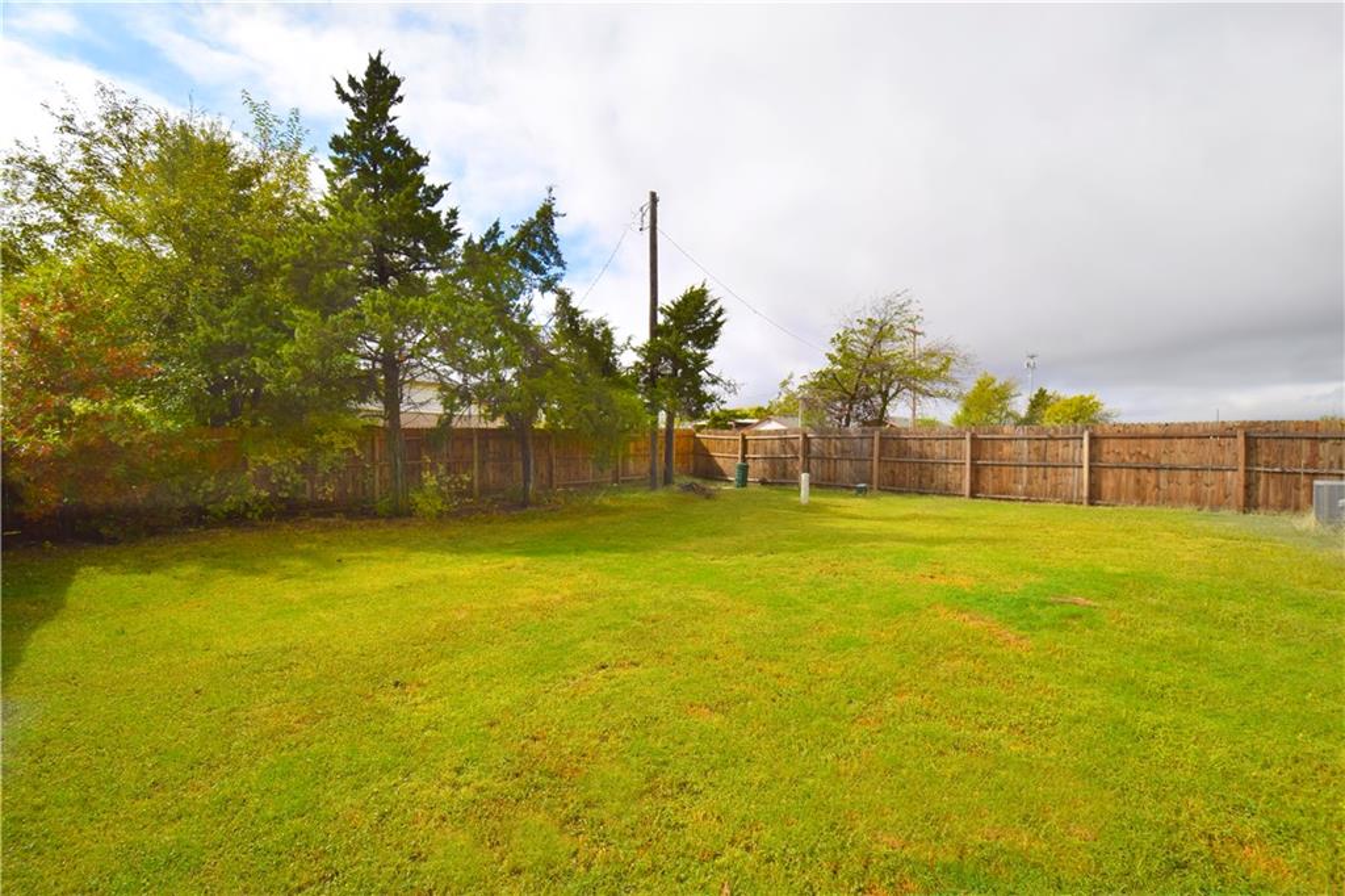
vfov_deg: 77.3
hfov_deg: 100.4
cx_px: 672
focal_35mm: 15
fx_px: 560
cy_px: 448
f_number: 9.5
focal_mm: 10
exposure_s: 1/350
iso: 200
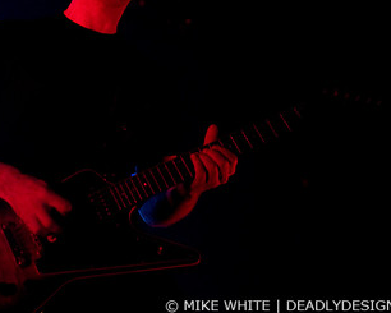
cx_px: 78
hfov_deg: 23.5
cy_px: 71
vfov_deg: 19.0
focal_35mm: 80
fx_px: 926
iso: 1000
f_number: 2.2
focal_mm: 30
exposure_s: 1/200
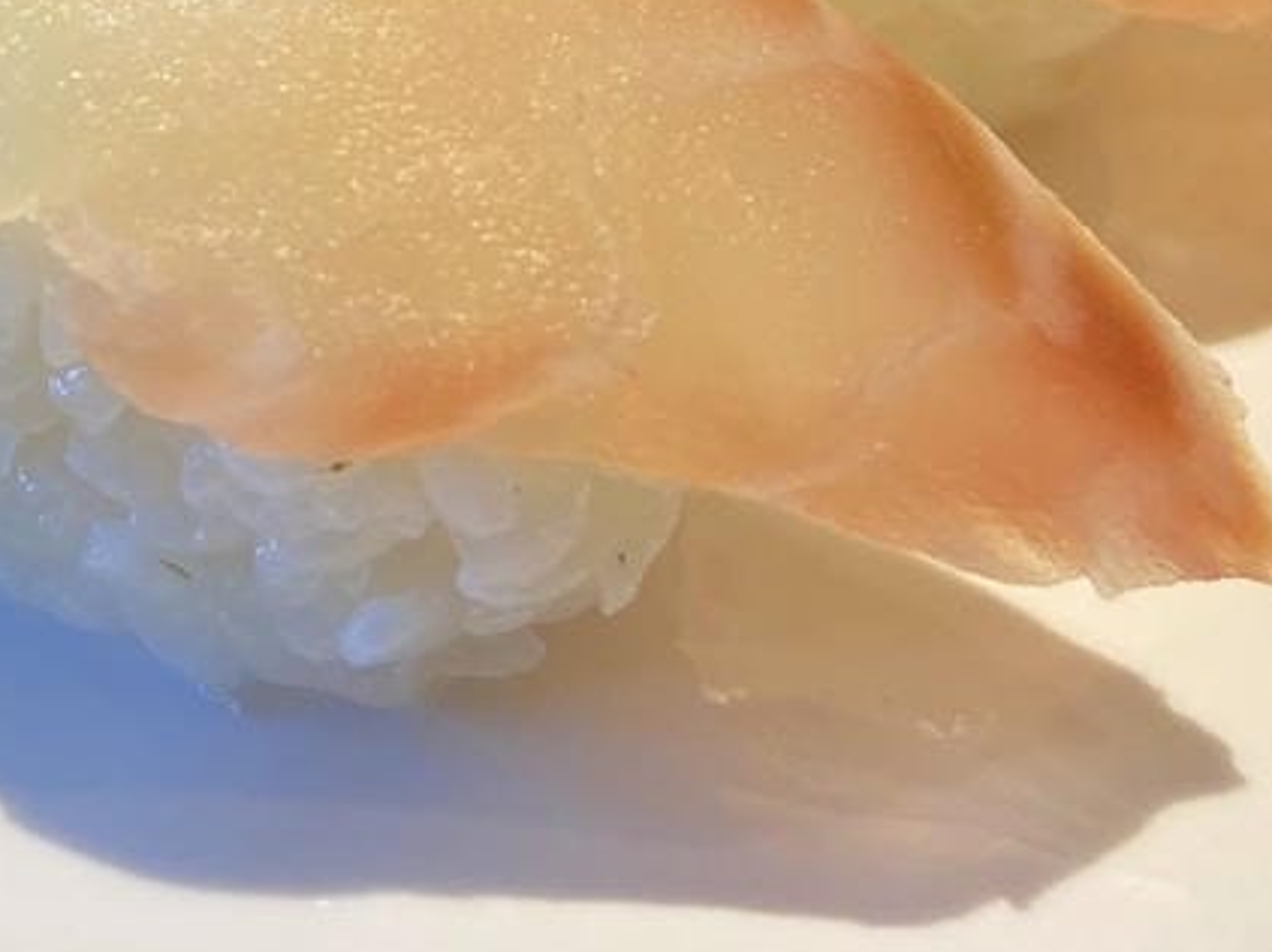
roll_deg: -1.1
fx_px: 2718
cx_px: 280
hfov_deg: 25.9
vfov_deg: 18.4
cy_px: -322
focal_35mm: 74
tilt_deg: -33.2
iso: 100
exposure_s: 1/60
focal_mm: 4.25
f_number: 1.8
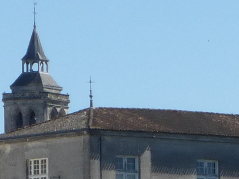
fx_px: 3500
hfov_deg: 3.8
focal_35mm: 507
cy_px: 177
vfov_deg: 2.9
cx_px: 581
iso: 100
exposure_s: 1/500
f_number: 4.9
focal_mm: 11.7
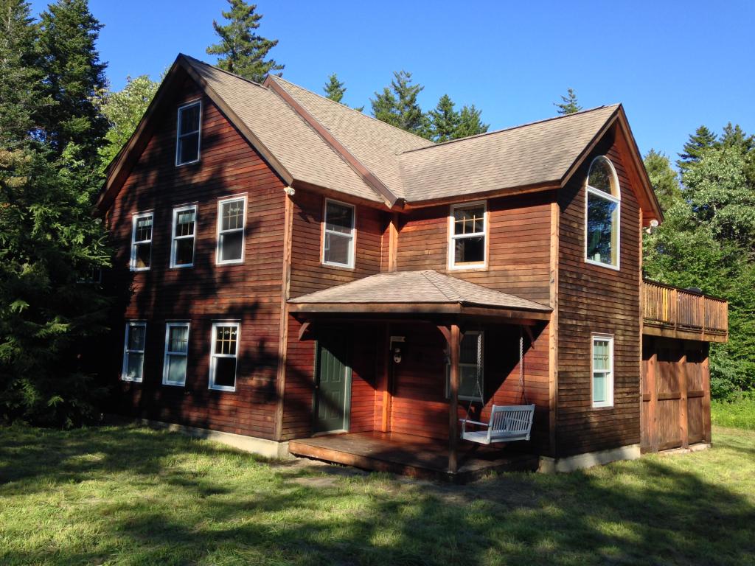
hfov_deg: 55.4
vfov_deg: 42.9
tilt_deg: +3.6
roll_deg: -1.1
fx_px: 720
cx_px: 378
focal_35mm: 33
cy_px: 283
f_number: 2.4
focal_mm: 4.12
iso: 50
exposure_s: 1/559
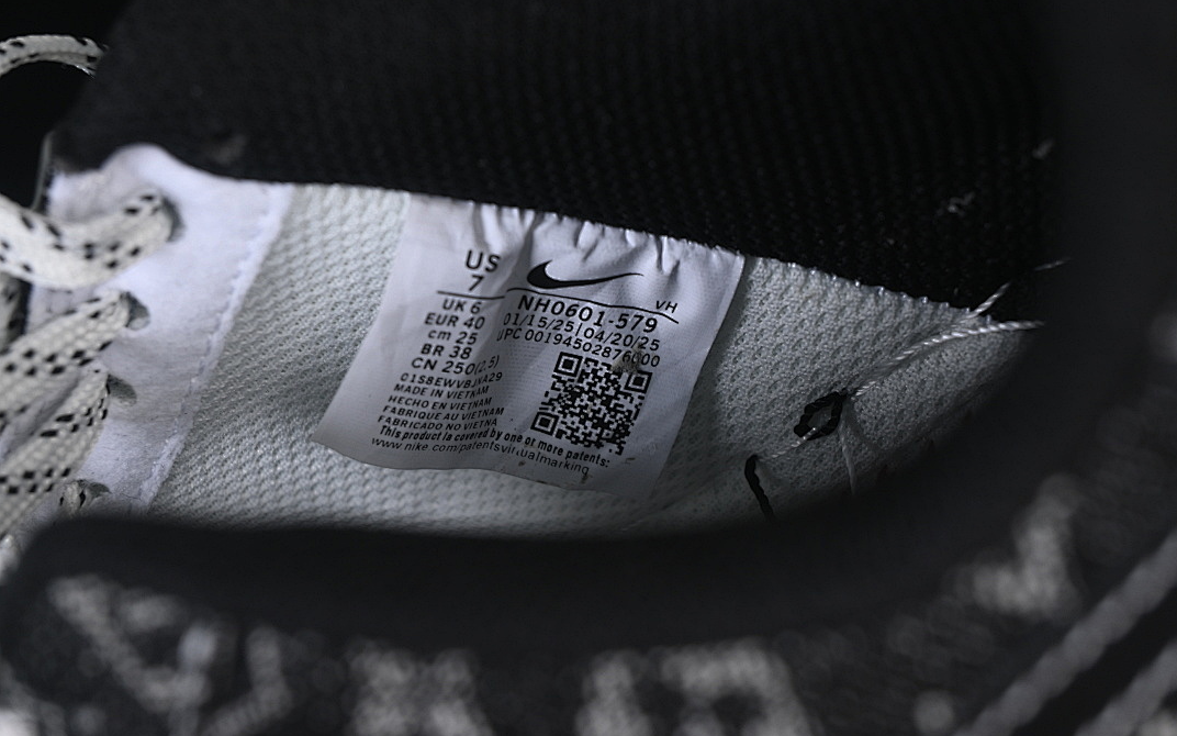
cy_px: 372
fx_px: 2470
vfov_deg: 16.9
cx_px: 592
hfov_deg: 26.8
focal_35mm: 77
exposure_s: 1/60
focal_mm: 50
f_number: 6.3
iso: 160
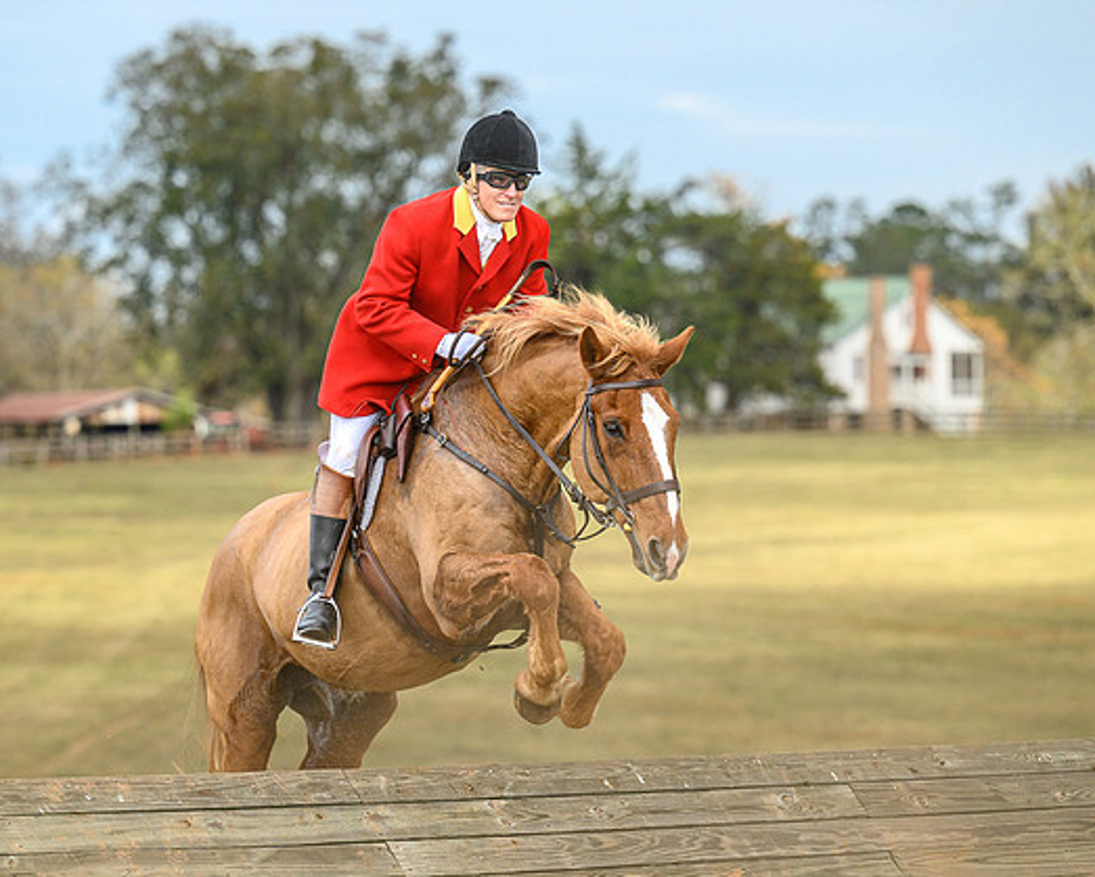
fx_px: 7004
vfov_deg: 7.2
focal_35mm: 216
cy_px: 435
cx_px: 428
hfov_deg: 8.9
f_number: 3.5
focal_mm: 150
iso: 400
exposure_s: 1/800
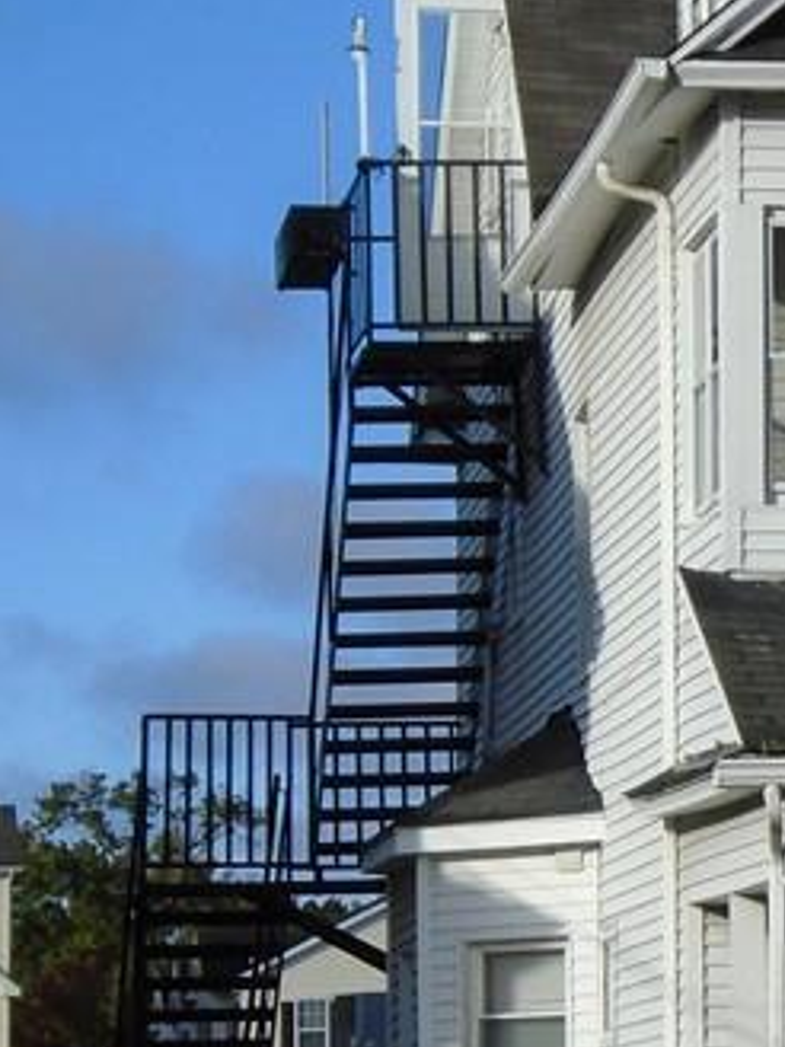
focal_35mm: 181
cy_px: 536
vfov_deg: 10.9
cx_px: 1372
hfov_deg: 8.0
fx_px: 5473
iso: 100
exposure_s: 1/640
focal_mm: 10.2
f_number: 12.3
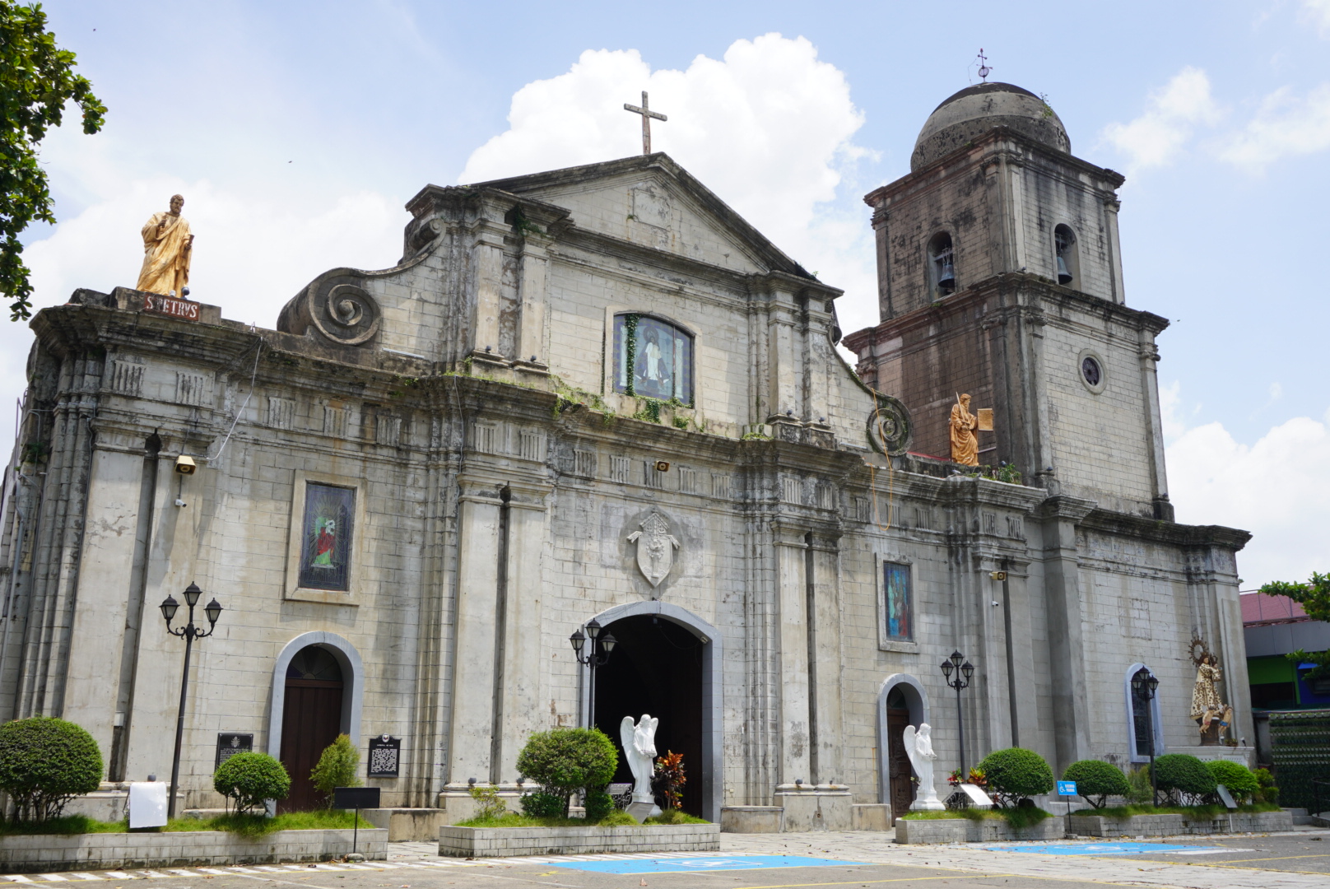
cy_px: 444
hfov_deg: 55.1
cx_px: 665
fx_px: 1275
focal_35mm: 34
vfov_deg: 38.4
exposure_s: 1/125
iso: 100
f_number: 10
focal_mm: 23
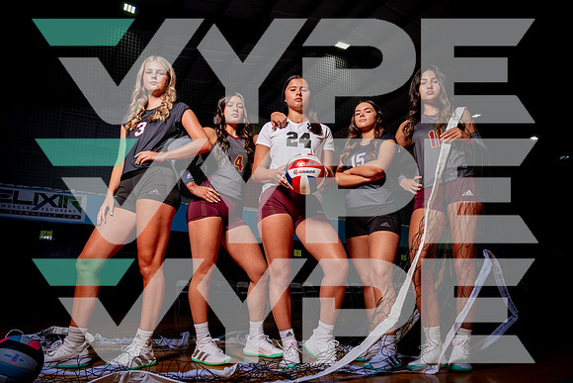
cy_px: 192
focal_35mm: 25
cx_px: 286
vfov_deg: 51.6
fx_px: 395
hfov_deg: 71.9
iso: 250
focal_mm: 24
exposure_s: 1/200
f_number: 5
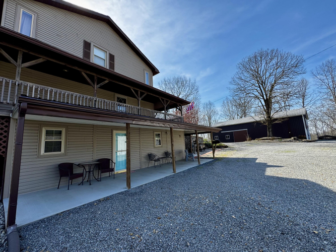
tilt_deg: +7.8
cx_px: 168
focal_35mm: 14
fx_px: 136
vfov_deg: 85.7
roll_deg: +3.0
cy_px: 126
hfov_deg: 102.1
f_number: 2.2
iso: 40
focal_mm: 2.22
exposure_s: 1/980
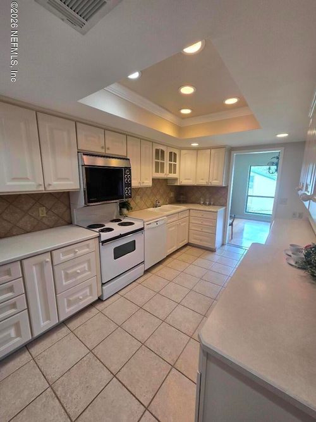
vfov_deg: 106.2
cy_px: 211
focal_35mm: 13
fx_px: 158
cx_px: 158
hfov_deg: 89.9
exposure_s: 1/60
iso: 50
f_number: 2.2
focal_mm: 2.2
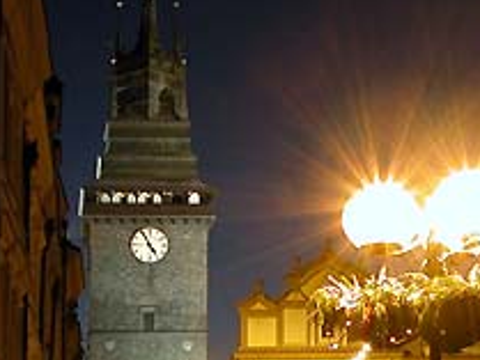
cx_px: 319
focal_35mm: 107
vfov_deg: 13.6
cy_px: 381
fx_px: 1485
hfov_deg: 18.3
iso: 100
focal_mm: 9
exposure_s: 4
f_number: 8
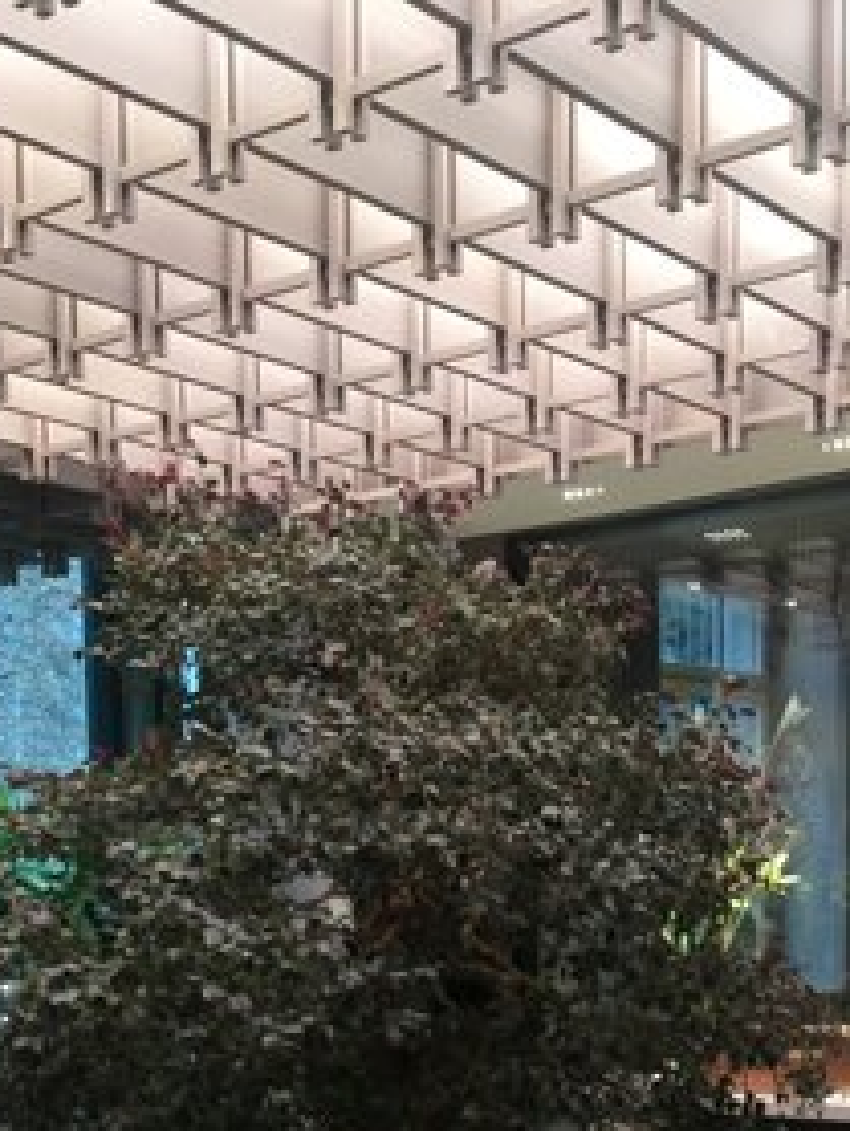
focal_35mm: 57
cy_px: 1109
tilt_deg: -6.9
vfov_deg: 31.4
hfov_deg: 25.7
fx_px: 1863
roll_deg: +1.2
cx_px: 451
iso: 125
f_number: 2.2
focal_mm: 4.15
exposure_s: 1/33
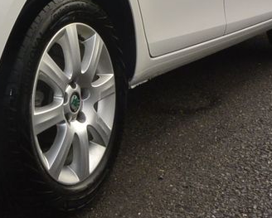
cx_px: -23
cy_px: -53
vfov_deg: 18.3
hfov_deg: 22.8
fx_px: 637
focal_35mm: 79
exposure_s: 1/250
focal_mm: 10
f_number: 13
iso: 160
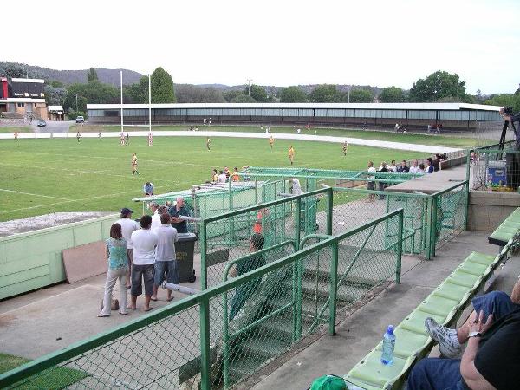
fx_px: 556
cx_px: 260
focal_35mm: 37
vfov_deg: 38.7
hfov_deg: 50.1
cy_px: 195
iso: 200
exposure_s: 1/20
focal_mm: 7.8
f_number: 2.8
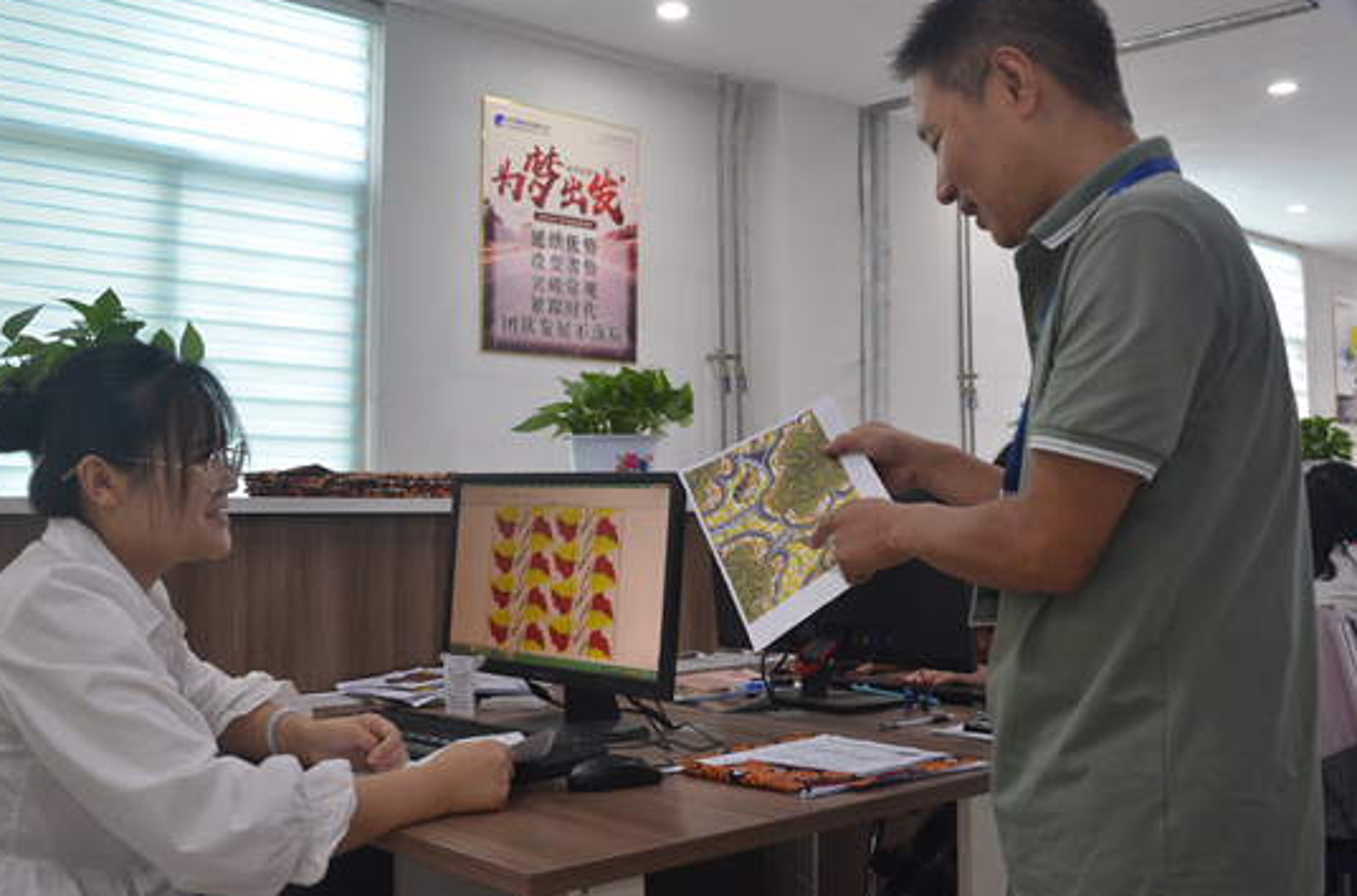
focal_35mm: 38
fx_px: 1413
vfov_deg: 35.2
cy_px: 416
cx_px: 653
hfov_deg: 51.3
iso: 560
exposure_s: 1/60
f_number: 4
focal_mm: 21
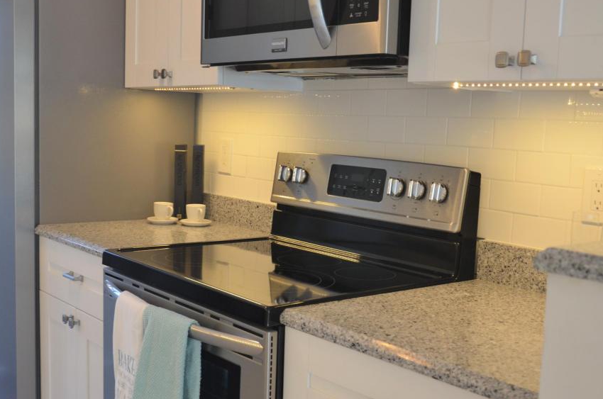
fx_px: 752
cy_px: 218
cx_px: 327
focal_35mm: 45
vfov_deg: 29.7
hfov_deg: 43.6
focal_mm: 22
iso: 720
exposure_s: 1/60
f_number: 4
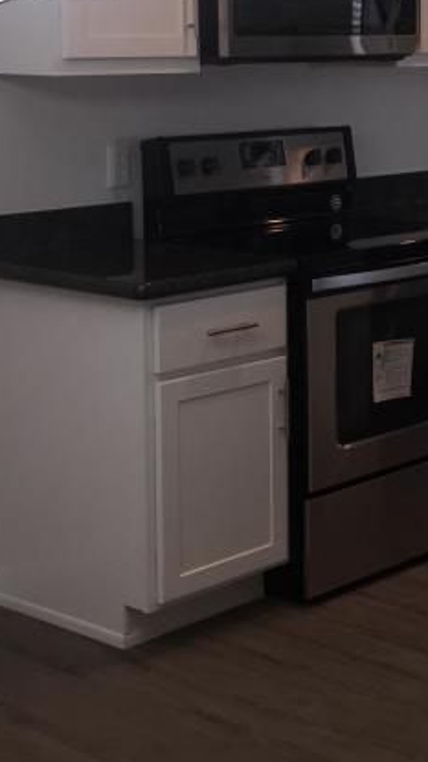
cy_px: 195
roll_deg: +0.4
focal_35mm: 78
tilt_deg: -5.4
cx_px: 577
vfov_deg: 26.9
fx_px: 1576
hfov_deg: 14.7
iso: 32
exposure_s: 1/35
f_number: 2.2
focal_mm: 4.15
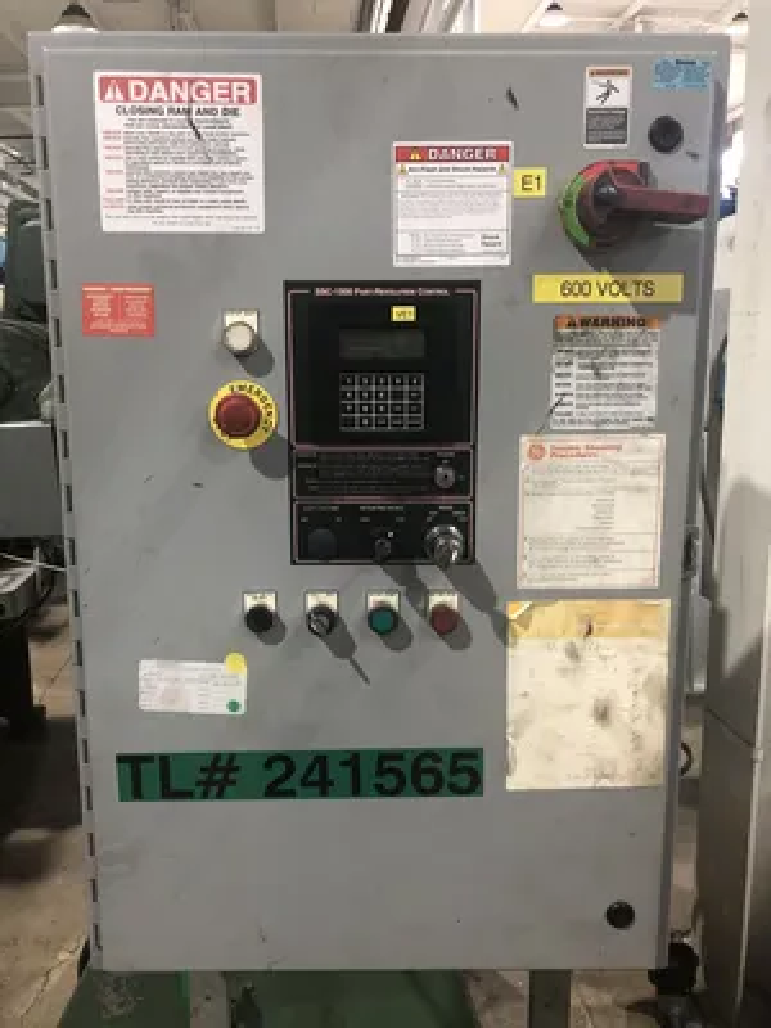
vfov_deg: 63.4
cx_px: 386
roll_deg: +0.8
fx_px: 832
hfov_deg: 49.7
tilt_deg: -9.6
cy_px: 514
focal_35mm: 28
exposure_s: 1/24
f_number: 1.8
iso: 40
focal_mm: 4
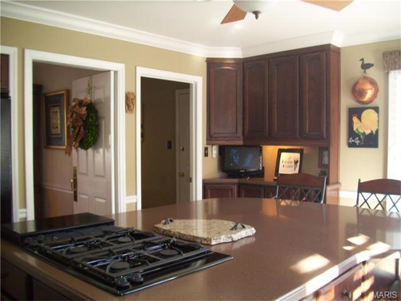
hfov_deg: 56.8
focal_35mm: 32
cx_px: 200
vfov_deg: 44.2
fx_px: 371
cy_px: 150
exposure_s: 1/13
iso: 160
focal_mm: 5.7
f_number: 2.9
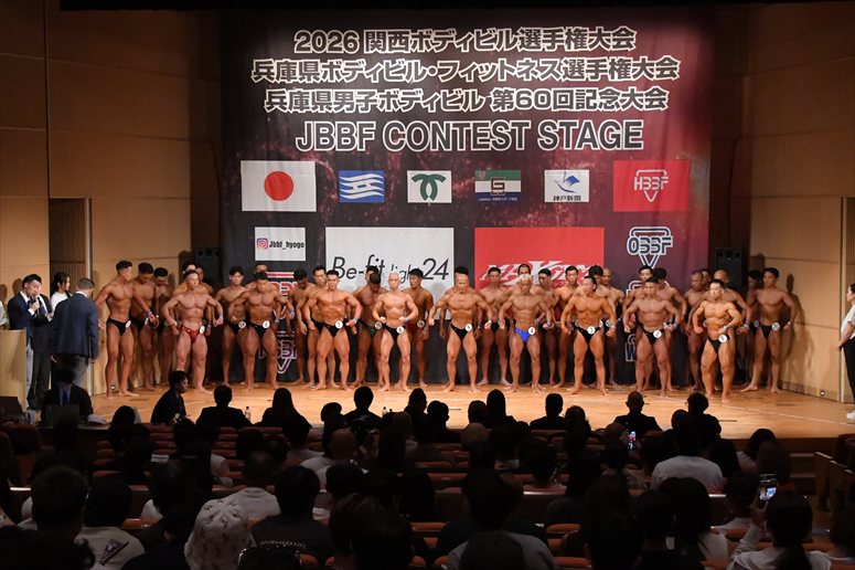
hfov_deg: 28.1
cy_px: 285
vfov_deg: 18.9
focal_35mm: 72
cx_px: 428
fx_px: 1709
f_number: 5.6
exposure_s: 1/400
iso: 10000
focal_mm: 48
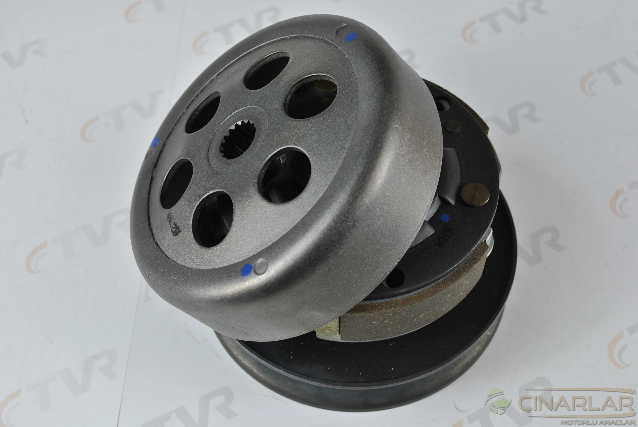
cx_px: 319
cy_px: 214
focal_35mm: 52
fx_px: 932
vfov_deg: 25.8
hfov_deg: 37.8
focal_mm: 35
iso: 200
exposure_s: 1/25
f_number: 6.3
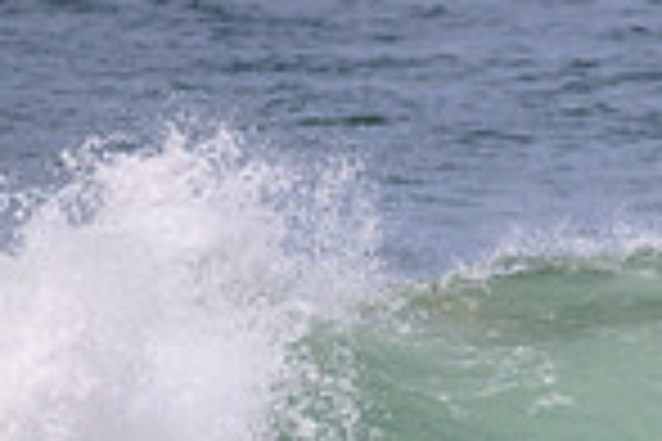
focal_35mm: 2413
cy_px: 641
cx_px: 779
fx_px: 44369
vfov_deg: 0.6
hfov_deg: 0.9
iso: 560
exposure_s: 1/2000
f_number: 11
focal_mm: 610
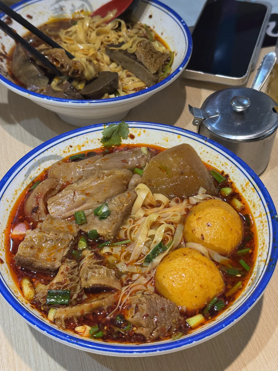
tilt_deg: -46.5
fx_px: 514
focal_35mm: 48
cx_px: 139
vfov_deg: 39.7
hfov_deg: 30.3
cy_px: 186
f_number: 1.78
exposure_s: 1/100
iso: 125
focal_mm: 6.76
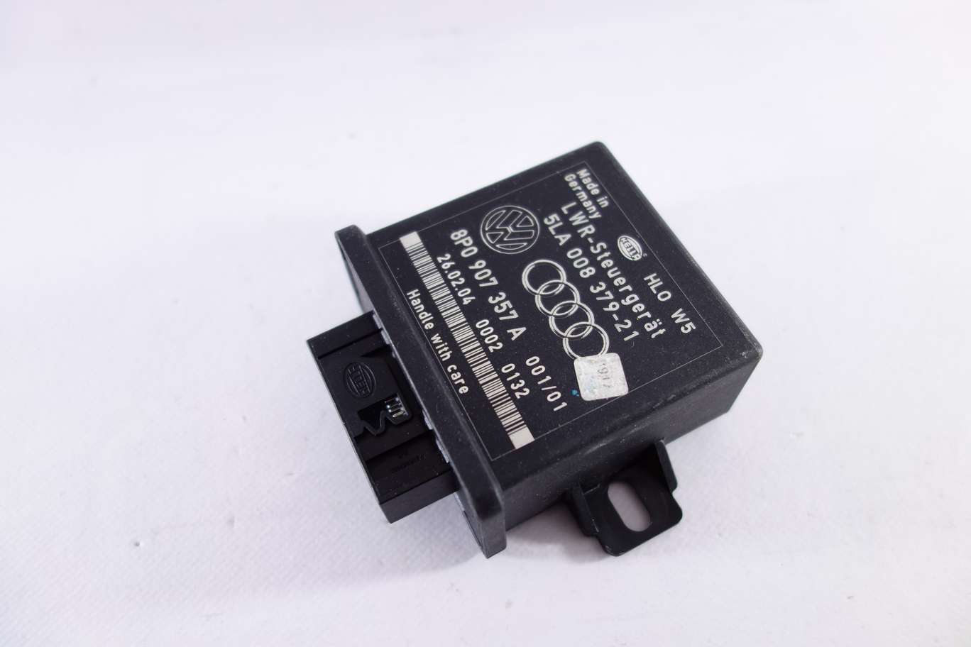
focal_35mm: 28
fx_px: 755
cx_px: 486
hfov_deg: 65.5
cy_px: 324
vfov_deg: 46.4
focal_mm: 10.4
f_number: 2
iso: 125
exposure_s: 1/40
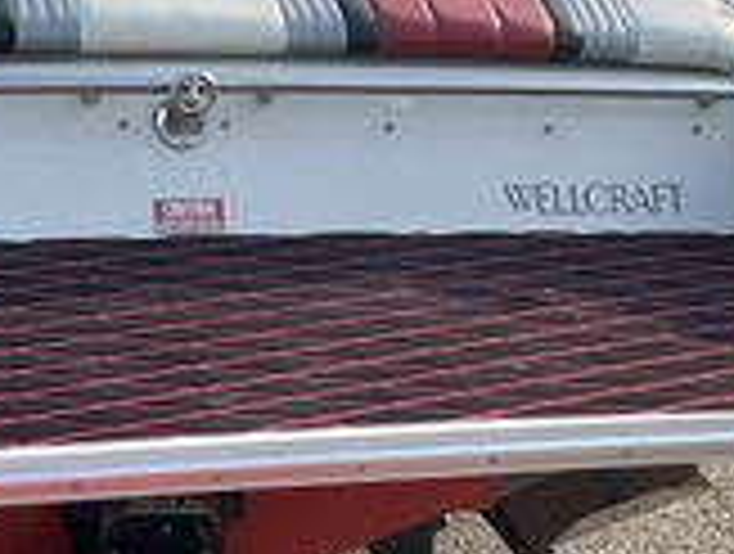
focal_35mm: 71
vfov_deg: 20.8
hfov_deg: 27.0
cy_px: 311
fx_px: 1509
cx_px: 185
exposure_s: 1/883
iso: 25
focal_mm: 3
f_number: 1.8
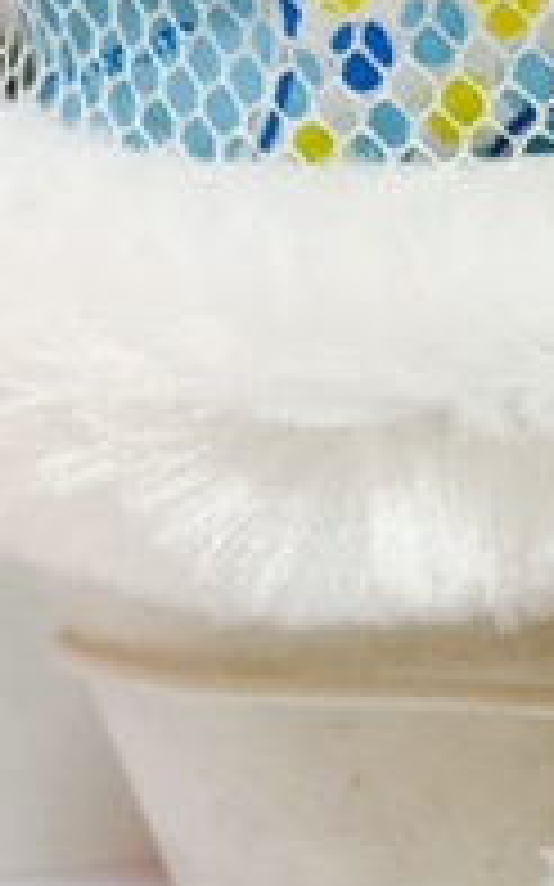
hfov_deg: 12.9
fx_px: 2417
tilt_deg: -17.6
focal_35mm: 100
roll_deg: +6.6
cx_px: 540
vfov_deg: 20.0
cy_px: 949
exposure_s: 1/33
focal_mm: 4.15
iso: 80
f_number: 2.2
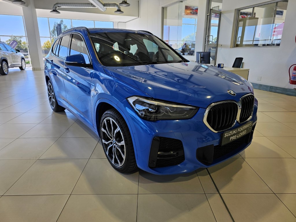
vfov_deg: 58.9
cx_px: 148
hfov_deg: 73.9
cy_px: 111
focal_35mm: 23
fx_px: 197
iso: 20
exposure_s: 1/180
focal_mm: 6.3
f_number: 1.7
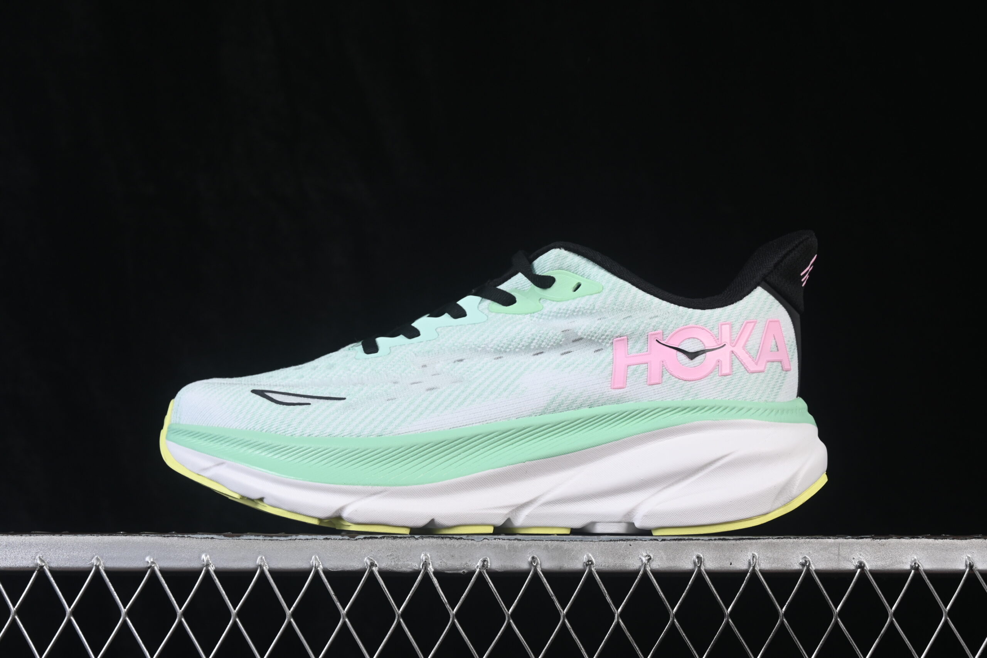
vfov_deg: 18.2
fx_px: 2056
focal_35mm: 75
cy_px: 329
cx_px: 494
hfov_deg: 27.0
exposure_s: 1/80
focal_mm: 50
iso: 160
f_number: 8
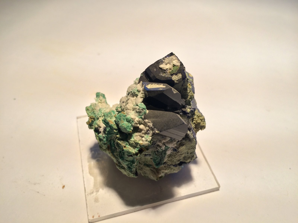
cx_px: 149
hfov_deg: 61.7
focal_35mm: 29
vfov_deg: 48.2
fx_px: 250
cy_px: 112
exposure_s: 1/120
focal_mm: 4.15
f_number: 2.2
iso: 32
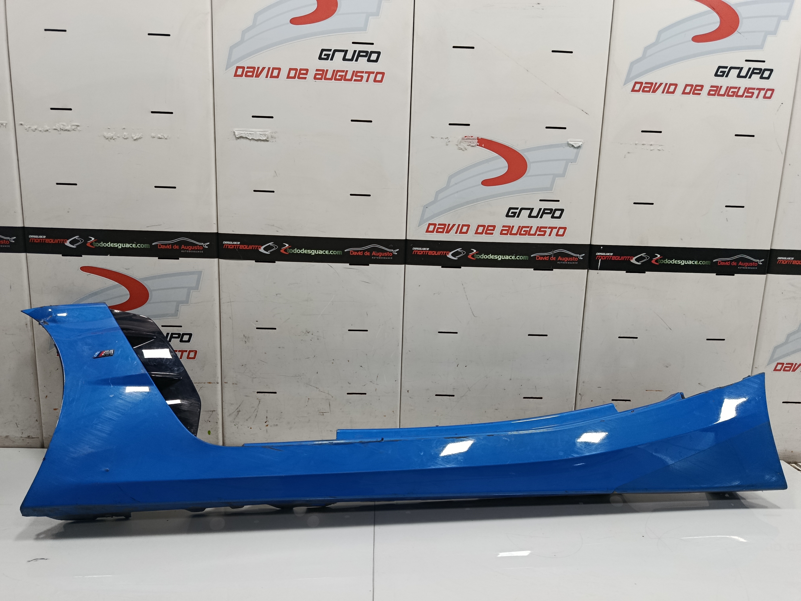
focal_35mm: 24
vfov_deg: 56.8
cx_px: 400
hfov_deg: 71.6
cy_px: 300
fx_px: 555
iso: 1126
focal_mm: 5.24
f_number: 1.7
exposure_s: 1/100
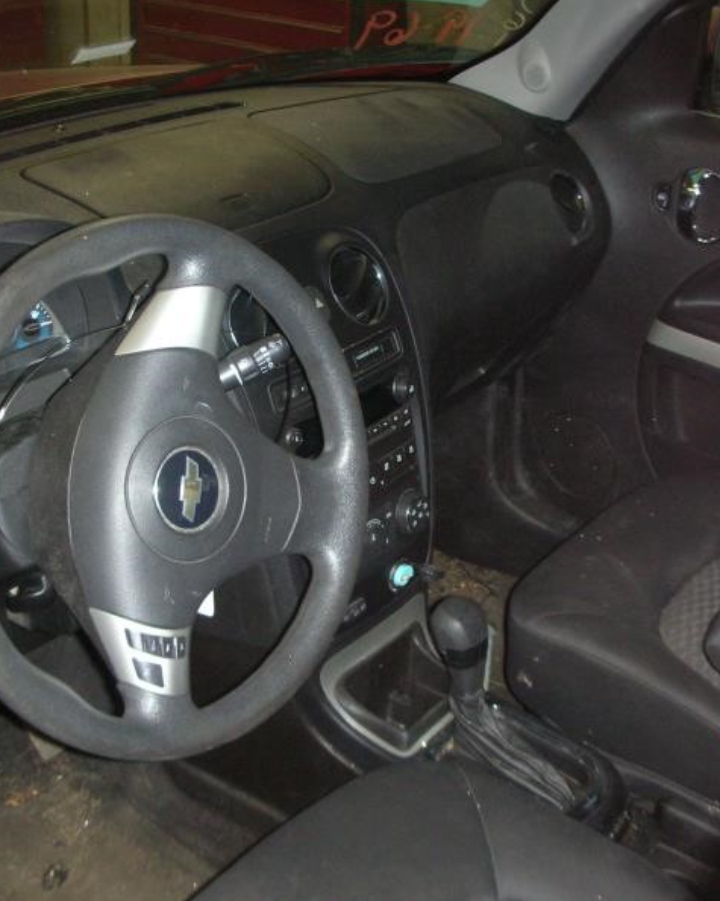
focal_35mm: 46
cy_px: 452
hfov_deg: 32.7
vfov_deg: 40.3
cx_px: 320
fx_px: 1226
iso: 197
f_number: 3
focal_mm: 5.8
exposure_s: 1/60.1
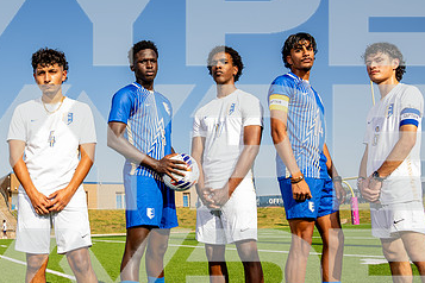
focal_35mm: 39
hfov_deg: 49.2
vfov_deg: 34.2
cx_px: 167
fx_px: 460
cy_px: 148
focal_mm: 24
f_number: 7.1
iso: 50
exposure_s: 1/125
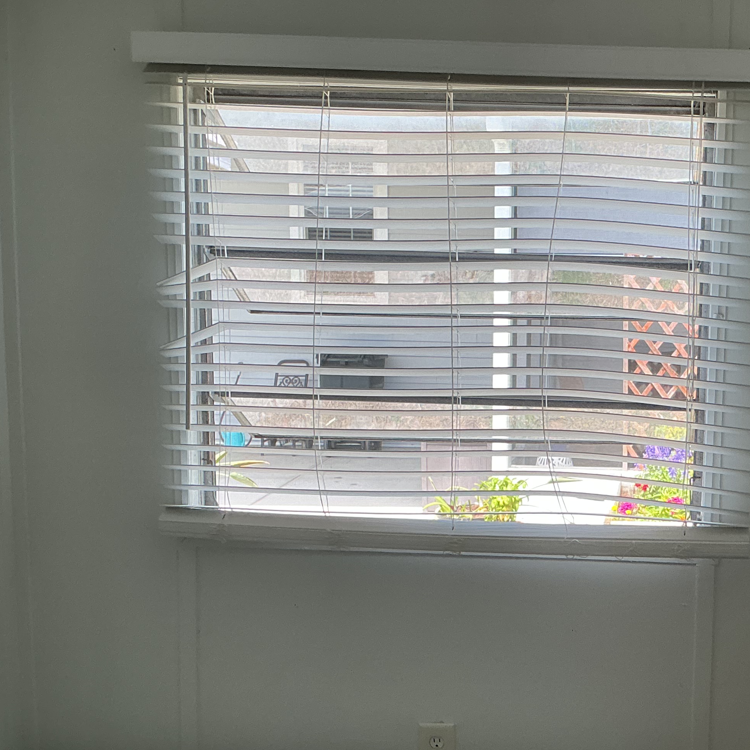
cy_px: 442
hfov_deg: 31.4
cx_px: 600
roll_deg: -0.9
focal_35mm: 53
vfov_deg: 32.1
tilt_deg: -7.4
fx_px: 1299
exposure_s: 1/120
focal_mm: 3
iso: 25
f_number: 1.8
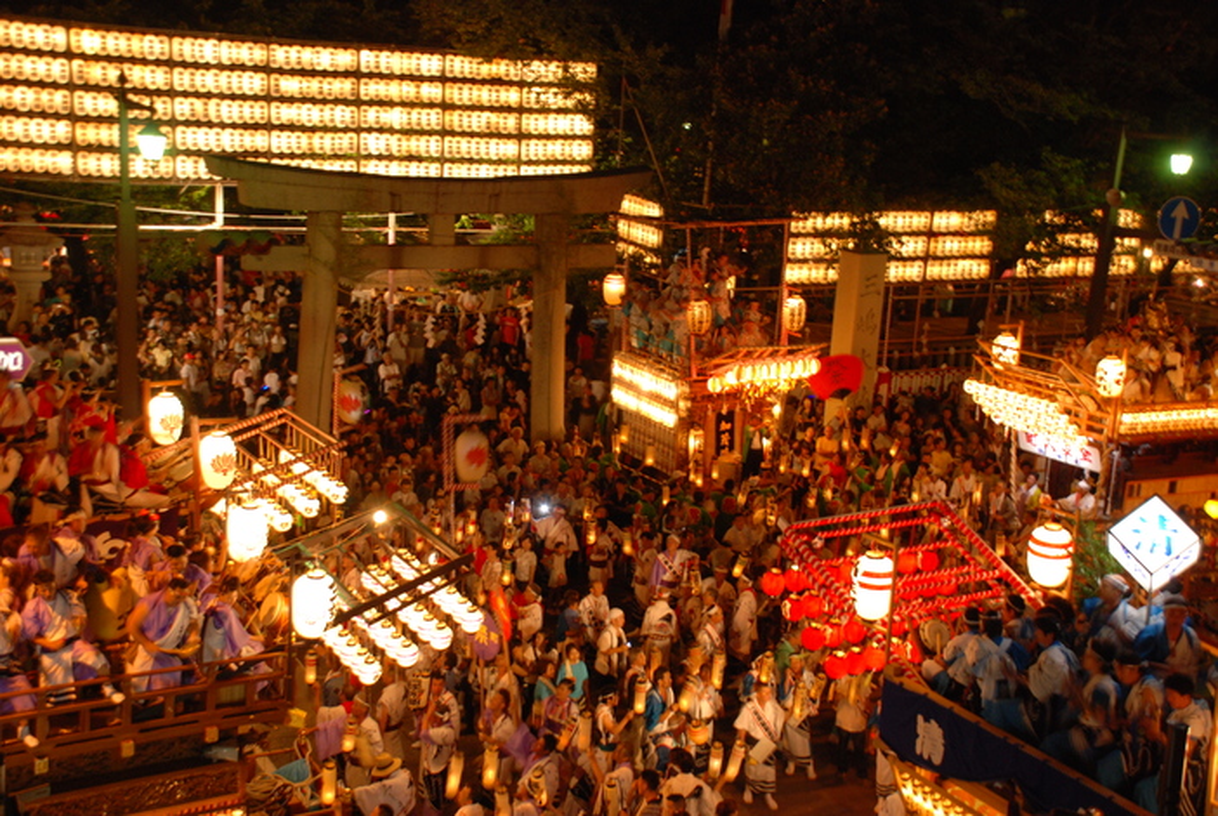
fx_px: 1575
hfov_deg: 42.3
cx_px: 609
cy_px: 408
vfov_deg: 29.0
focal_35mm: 46
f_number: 4.2
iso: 400
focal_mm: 31
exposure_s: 1/8
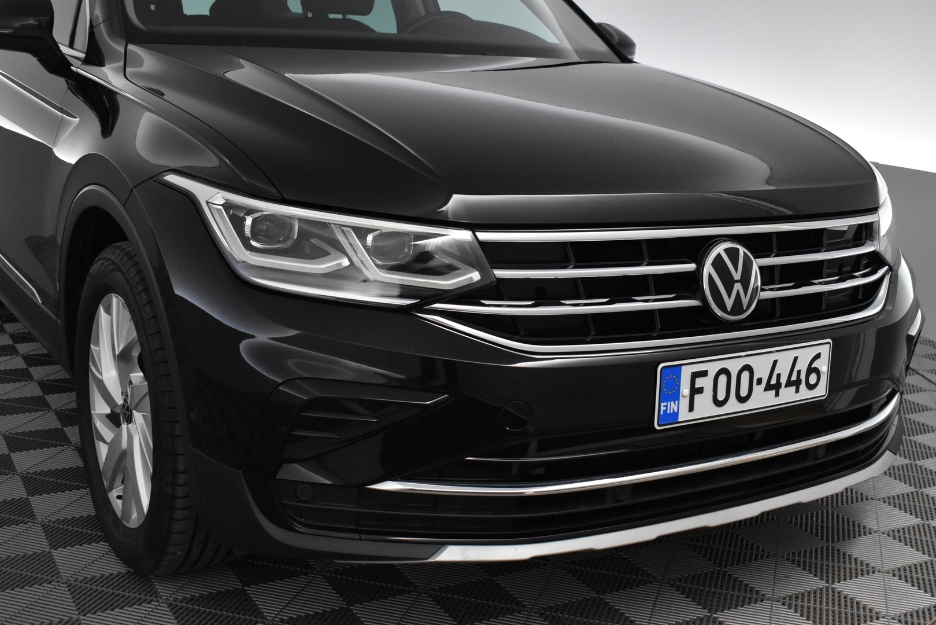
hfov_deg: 43.6
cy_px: 312
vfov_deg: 29.9
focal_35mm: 45
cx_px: 468
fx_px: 1170
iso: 3200
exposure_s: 1/160
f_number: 6.3
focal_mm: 30
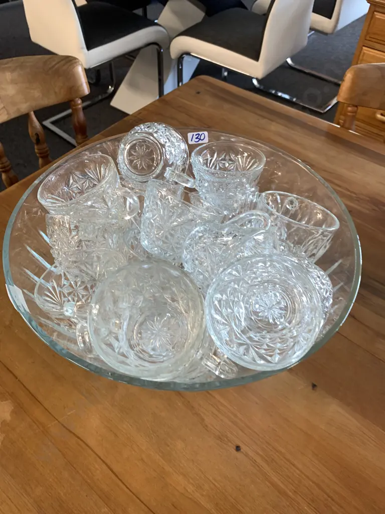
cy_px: 257
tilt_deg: -48.4
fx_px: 386
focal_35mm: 26
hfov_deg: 53.1
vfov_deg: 67.3
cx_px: 192
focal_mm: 4.25
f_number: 1.8
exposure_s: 1/50
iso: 125
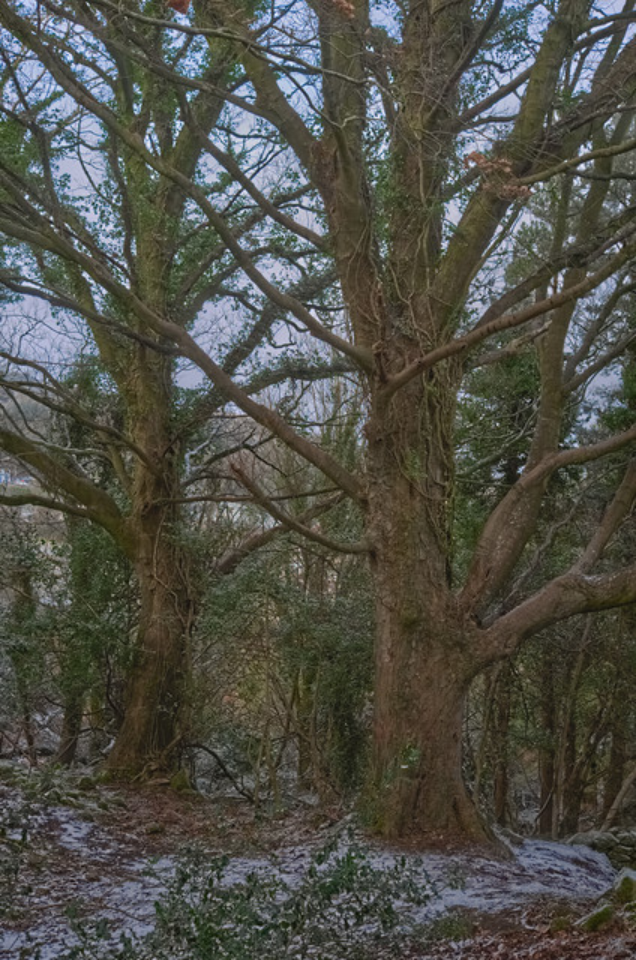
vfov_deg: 47.5
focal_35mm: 41
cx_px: 318
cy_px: 480
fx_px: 1091
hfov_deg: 32.5
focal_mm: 27
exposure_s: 1/60
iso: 200
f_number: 5.6
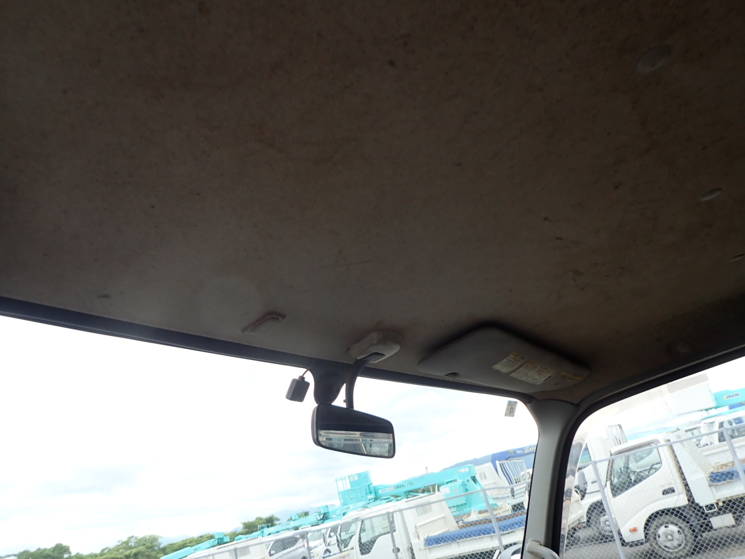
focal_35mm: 28
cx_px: 405
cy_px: 303
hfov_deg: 63.3
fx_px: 603
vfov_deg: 49.7
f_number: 2.8
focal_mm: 4.5
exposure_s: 1/125
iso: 100
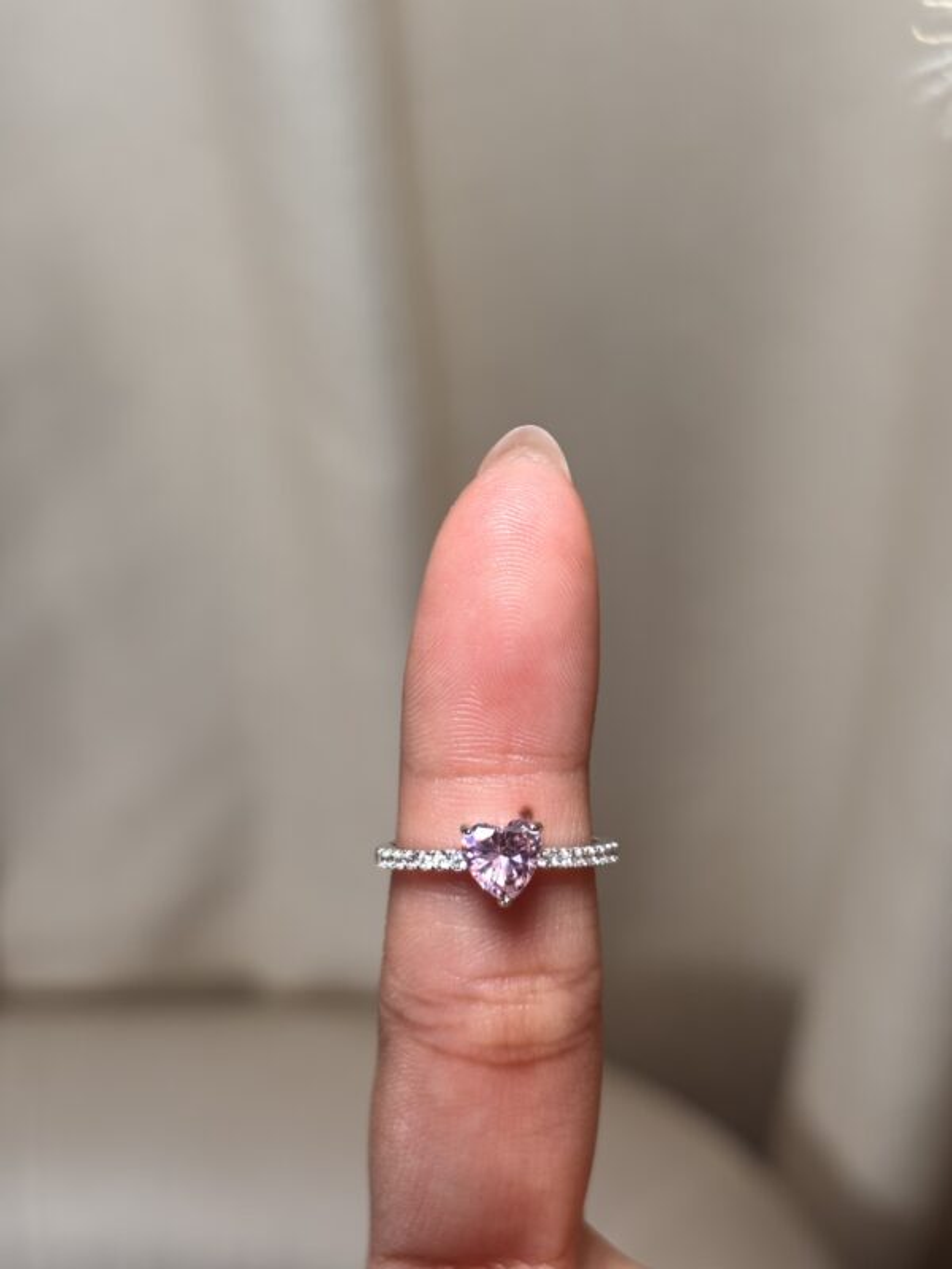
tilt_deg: -49.2
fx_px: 1907
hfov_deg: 28.0
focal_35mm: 52
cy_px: 634
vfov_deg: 36.8
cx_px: 476
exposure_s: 1/89
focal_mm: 5.96
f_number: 1.6
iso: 40
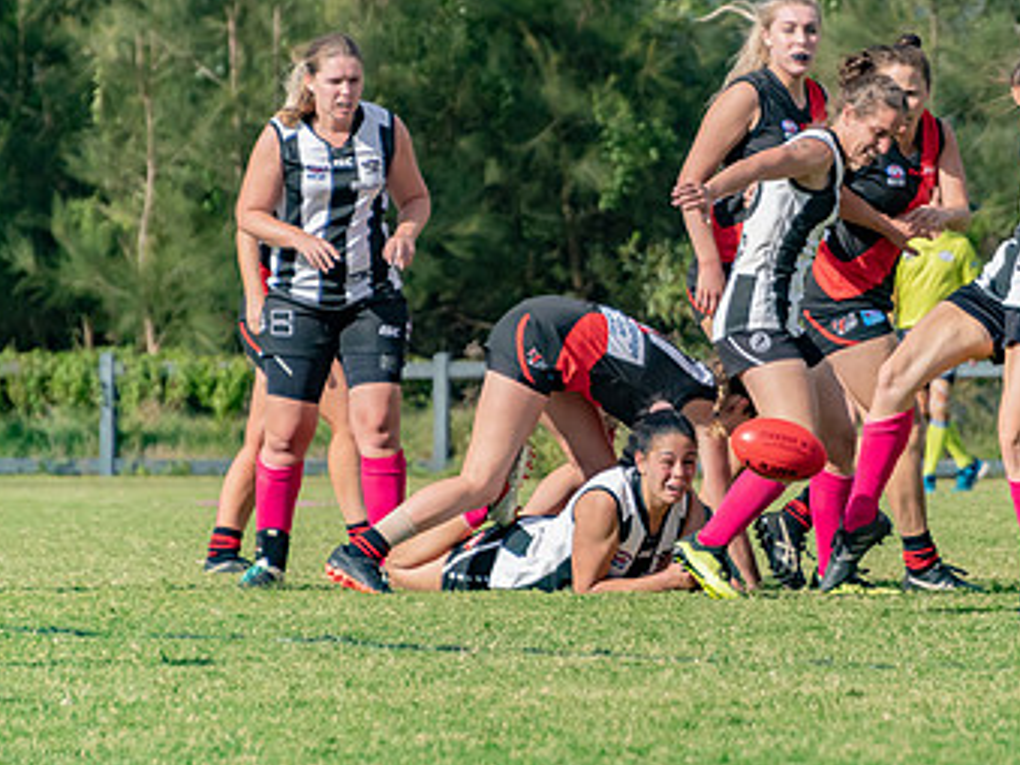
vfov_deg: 2.4
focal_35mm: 622
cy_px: 339
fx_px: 18321
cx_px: 779
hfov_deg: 3.2
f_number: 6.3
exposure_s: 1/4000
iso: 800
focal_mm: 250
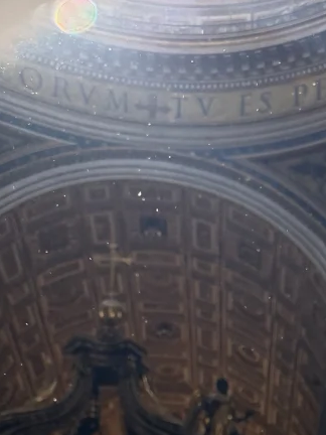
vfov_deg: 20.0
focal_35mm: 80
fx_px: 1005
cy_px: 708
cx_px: 391
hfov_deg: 17.6
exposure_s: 1/184
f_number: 1.78
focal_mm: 6.76
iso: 200
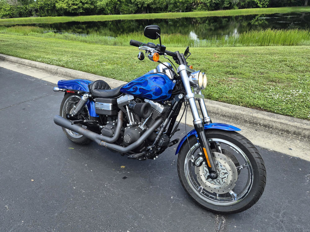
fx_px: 206
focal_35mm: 23
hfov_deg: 73.9
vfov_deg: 58.9
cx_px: 155
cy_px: 116
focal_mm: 5.4
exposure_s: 1/2528
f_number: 1.8
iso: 80
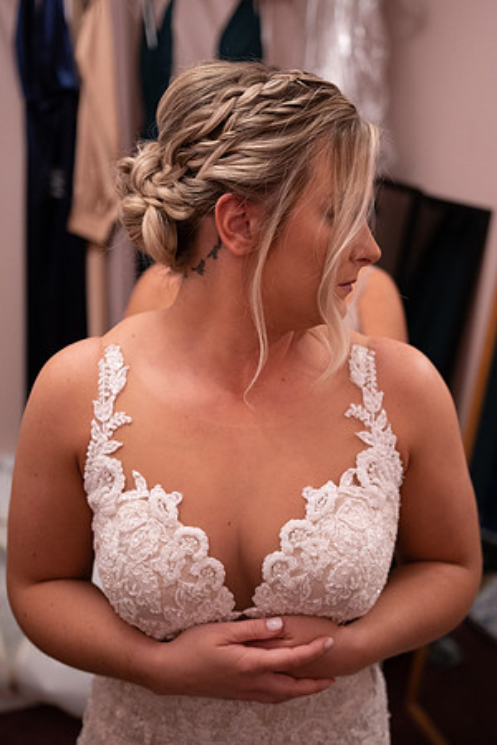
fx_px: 953
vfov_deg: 42.7
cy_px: 372
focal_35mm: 46
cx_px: 248
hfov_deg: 29.2
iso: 2000
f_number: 1.8
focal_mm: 31
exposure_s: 1/200
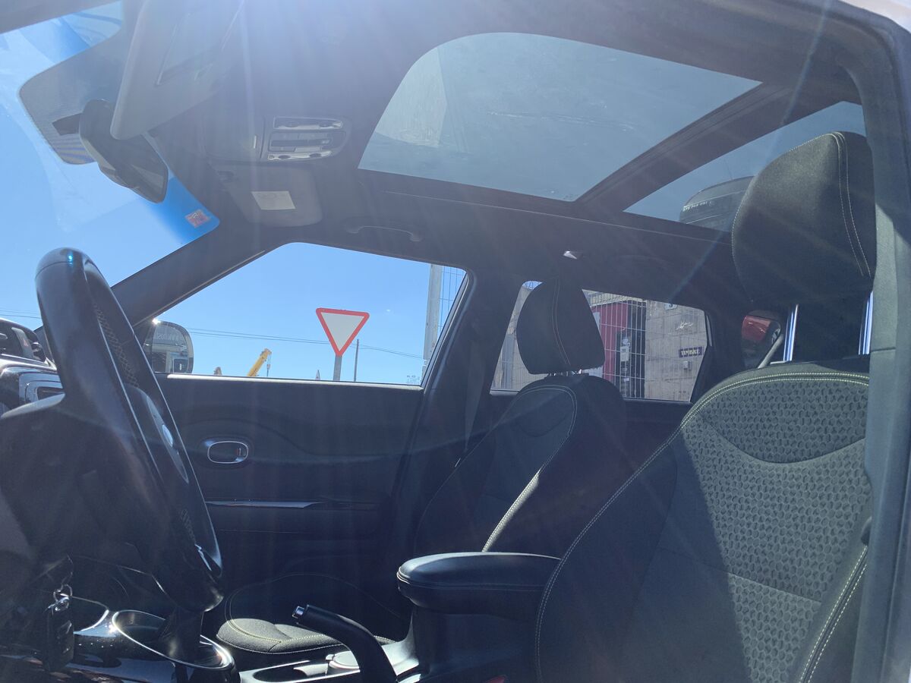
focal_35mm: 26
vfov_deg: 53.1
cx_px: 456
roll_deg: -4.5
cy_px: 342
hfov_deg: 67.3
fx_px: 684
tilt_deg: +11.2
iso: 25
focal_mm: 4.25
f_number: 1.8
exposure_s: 1/706
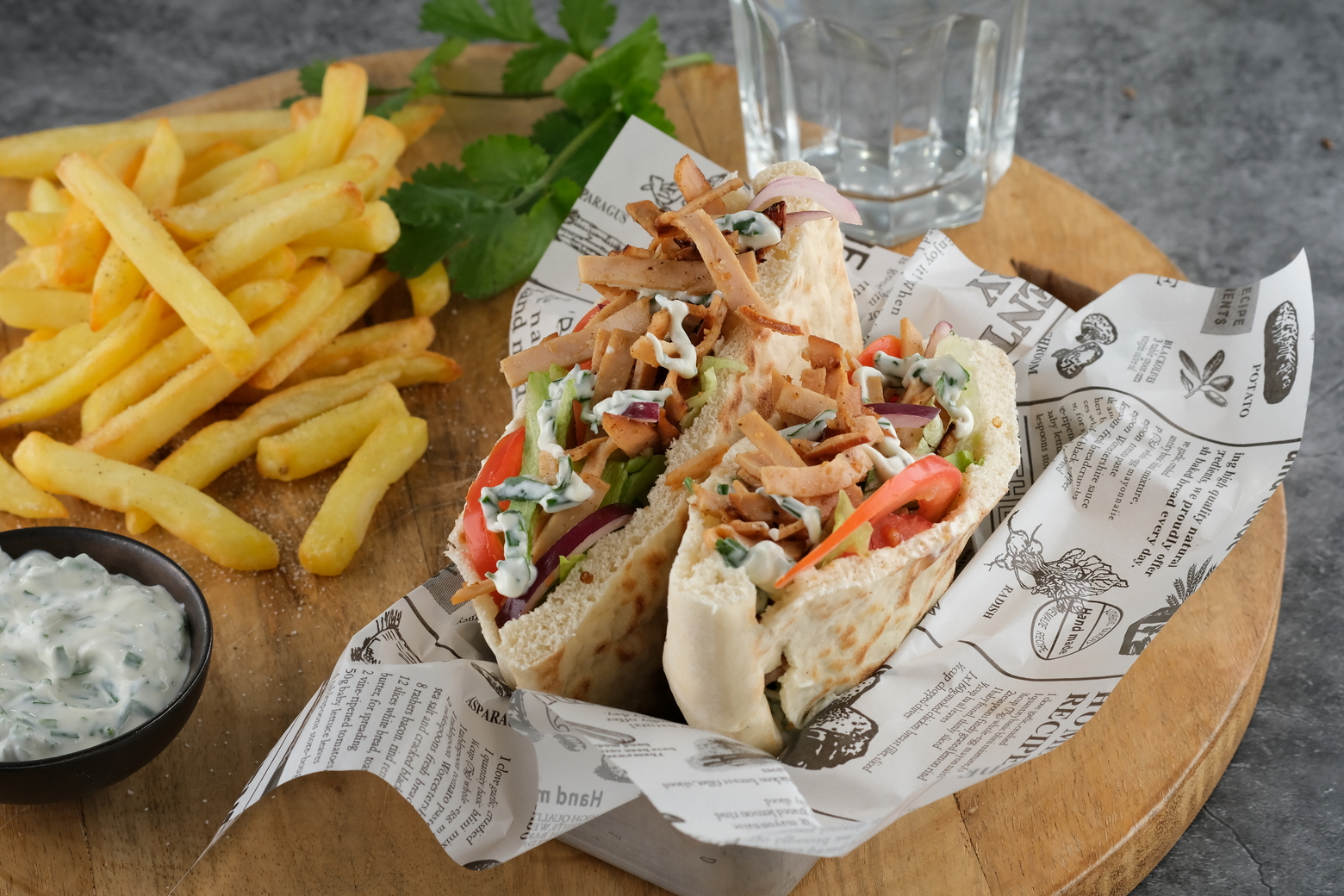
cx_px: 672
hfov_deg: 22.6
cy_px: 448
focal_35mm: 90
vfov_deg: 15.2
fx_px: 3360
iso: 320
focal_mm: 60
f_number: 9
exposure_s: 1/125
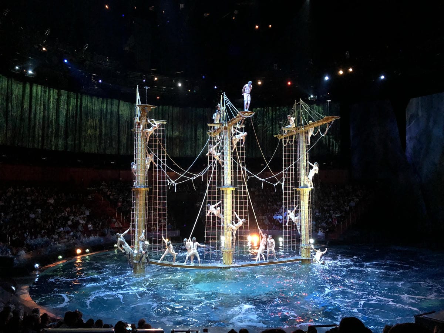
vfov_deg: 49.7
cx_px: 222
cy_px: 166
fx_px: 359
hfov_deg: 63.4
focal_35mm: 28
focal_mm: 3.99
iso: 100
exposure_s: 1/6
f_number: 1.8
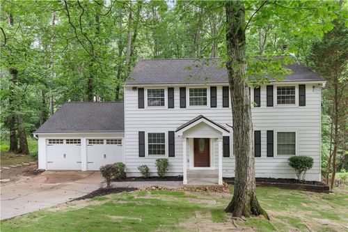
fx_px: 238
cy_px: 116
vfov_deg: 52.0
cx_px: 174
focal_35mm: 25
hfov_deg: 72.4
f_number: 8
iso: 320
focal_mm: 16.4
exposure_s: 1/125
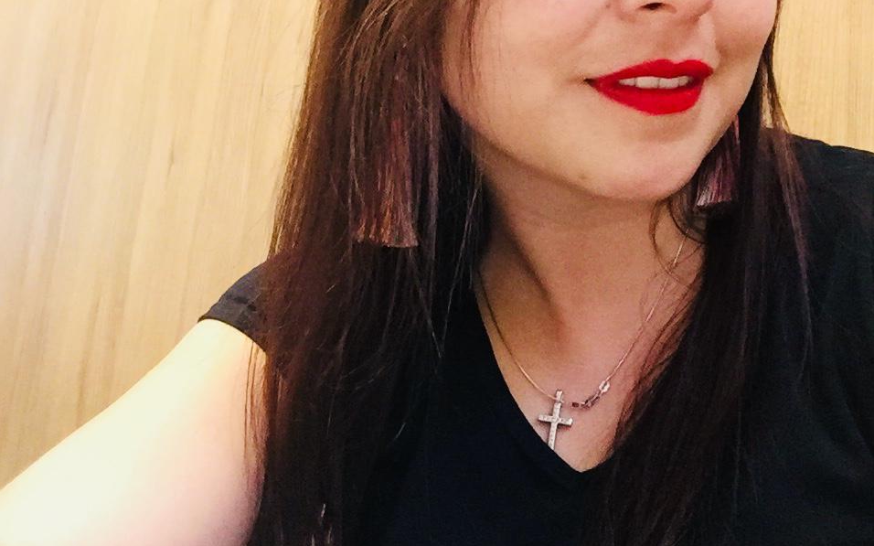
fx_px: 1048
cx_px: 438
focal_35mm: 44
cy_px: 131
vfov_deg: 28.7
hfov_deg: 45.3
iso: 320
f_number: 2.2
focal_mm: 2.65
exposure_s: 1/15
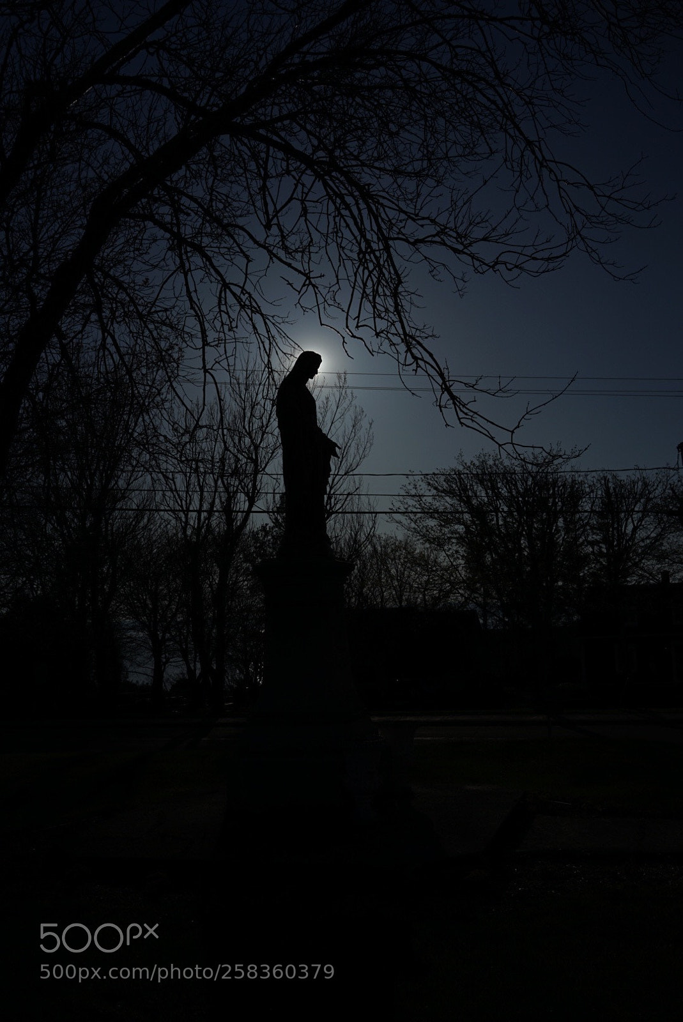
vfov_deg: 54.4
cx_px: 342
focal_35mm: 35
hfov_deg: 37.9
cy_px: 511
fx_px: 994
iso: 100
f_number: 6.3
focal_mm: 35
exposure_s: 1/6400
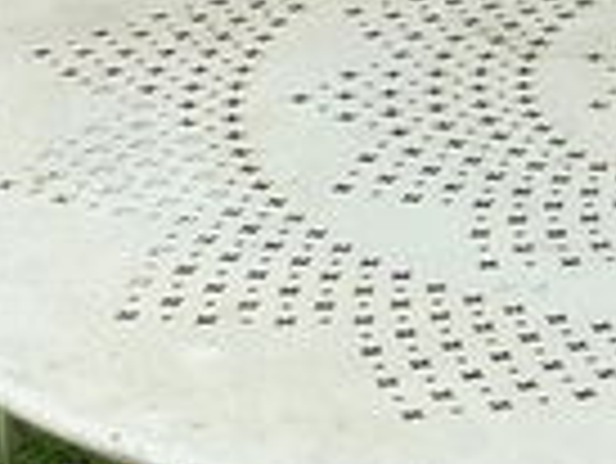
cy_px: 527
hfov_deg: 8.7
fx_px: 3901
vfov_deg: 6.8
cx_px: 1075
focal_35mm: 219
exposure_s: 1/200
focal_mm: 5
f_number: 4
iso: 80
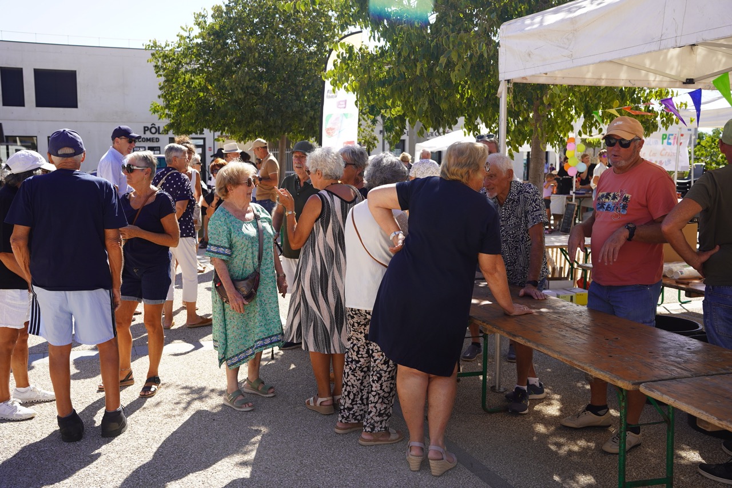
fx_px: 754
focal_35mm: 37
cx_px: 366
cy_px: 244
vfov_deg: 35.8
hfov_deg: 51.8
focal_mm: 37.1
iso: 100
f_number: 5
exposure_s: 1/250
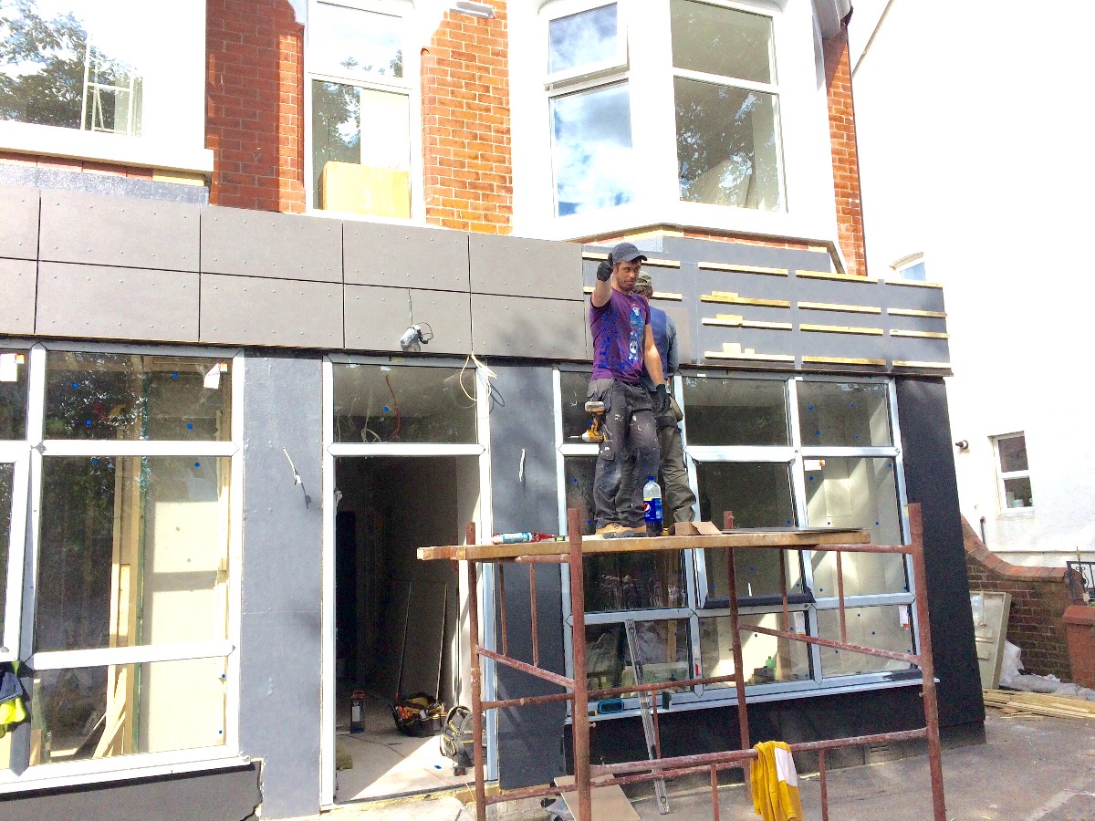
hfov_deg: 61.7
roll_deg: +2.6
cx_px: 548
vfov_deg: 48.2
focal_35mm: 29
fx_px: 917
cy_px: 410
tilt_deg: +5.9
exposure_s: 1/1642
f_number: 2.2
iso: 32
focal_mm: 4.15
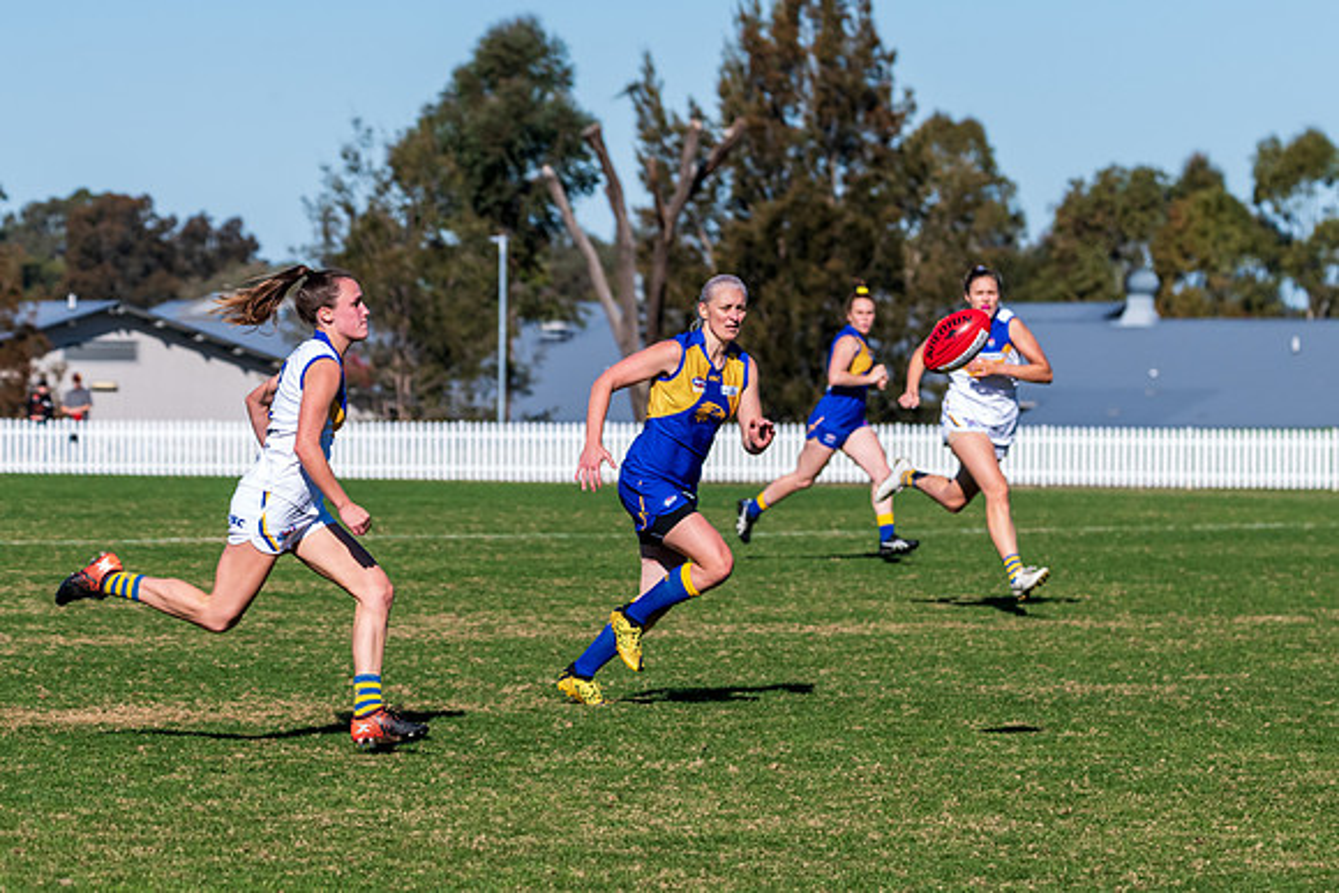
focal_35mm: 238
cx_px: 758
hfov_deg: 8.6
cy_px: 452
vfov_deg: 5.8
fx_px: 8855
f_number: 10
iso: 800
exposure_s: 1/2000
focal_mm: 210
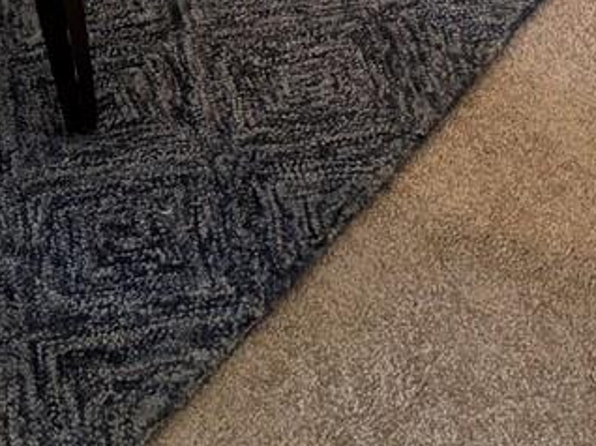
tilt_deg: -18.7
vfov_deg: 10.0
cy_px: -600
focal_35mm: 131
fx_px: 2254
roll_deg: +1.5
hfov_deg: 13.3
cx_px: -545
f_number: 1.6
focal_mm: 5.96
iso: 80
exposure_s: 1/60
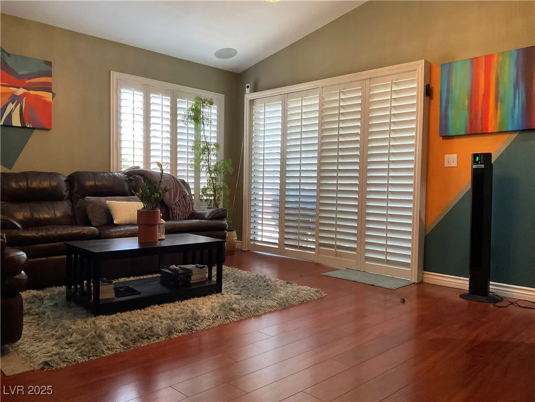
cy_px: 201
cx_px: 268
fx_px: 448
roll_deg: -1.3
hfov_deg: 61.7
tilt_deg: -2.2
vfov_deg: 48.2
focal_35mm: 29
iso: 100
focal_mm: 3
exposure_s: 1/60
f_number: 1.8
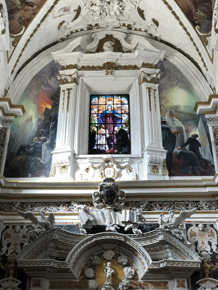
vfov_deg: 36.8
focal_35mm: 52
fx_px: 437
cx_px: 109
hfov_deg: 28.0
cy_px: 145
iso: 50
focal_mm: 6
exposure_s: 1/50
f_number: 2.4
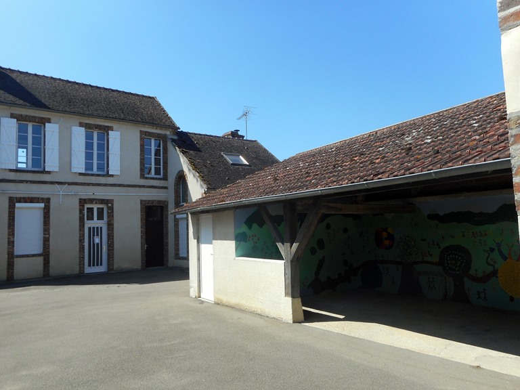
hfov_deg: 69.4
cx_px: 260
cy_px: 195
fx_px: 376
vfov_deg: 54.9
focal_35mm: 25
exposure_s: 1/640
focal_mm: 4.5
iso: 80
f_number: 3.7
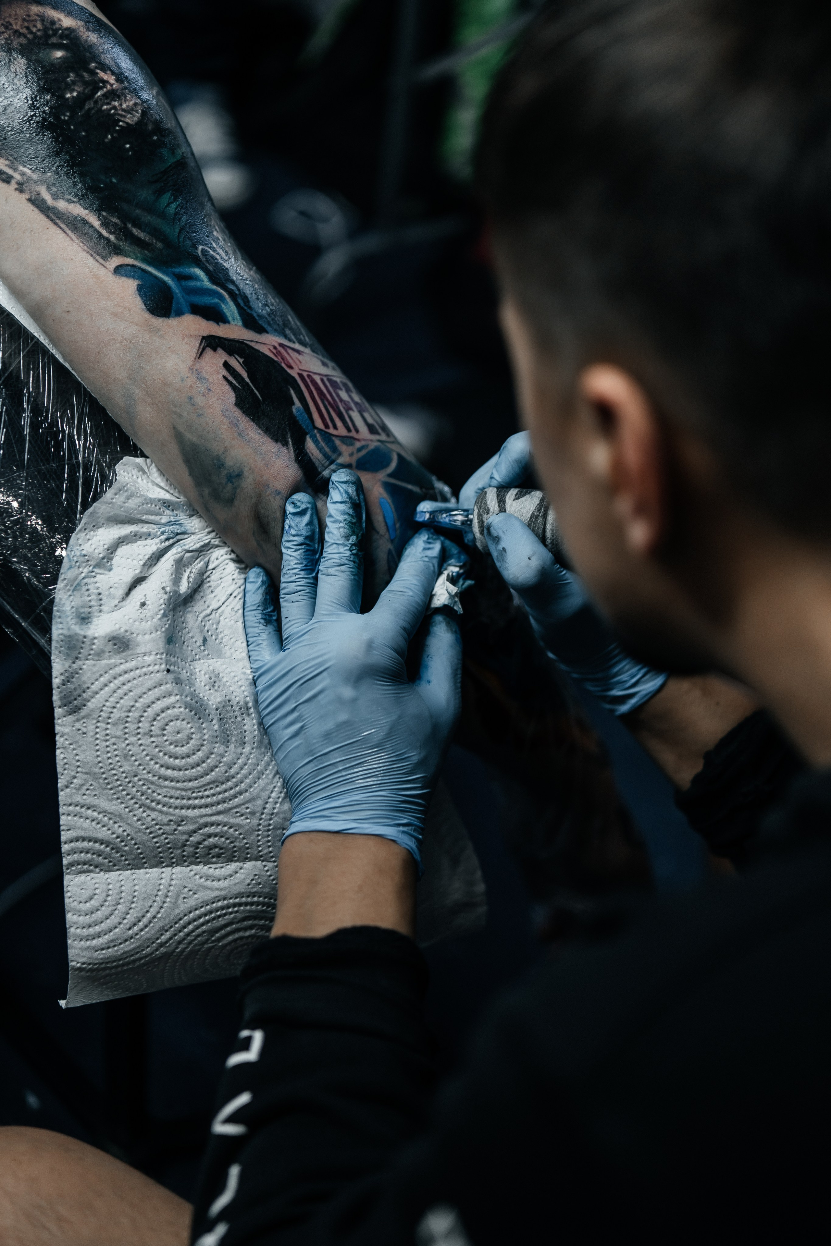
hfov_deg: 29.9
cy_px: 623
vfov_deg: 43.6
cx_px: 416
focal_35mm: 45
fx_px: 1558
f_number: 1.8
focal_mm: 45
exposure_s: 1/200
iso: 250
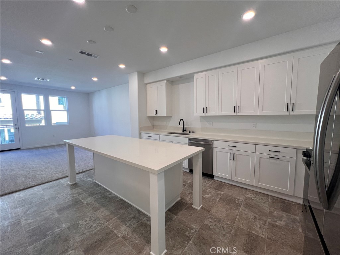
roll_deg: +0.4
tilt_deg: -4.7
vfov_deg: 89.9
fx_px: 128
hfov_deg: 106.2
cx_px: 170
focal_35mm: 13
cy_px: 128
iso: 100
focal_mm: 1.57
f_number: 1.8
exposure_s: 1/120
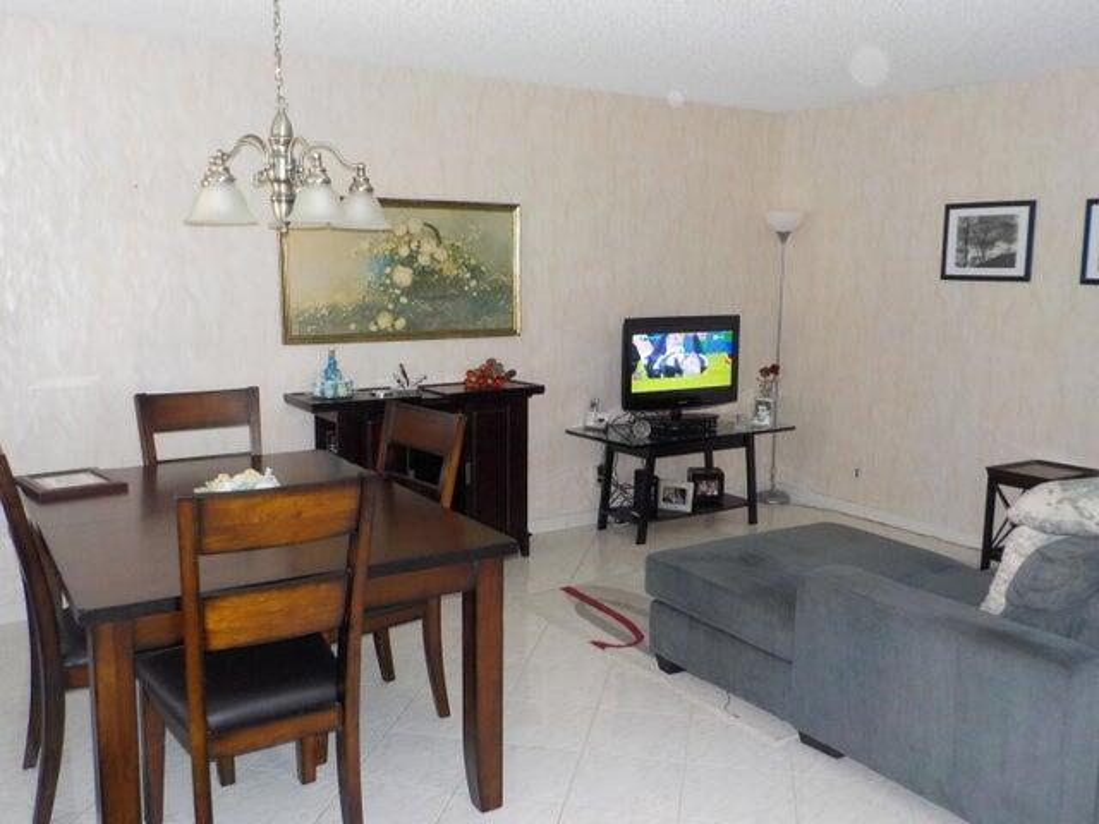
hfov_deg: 60.0
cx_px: 550
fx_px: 952
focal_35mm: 30
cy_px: 412
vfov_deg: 46.8
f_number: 3.3
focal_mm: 4.1
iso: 450
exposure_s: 1/30
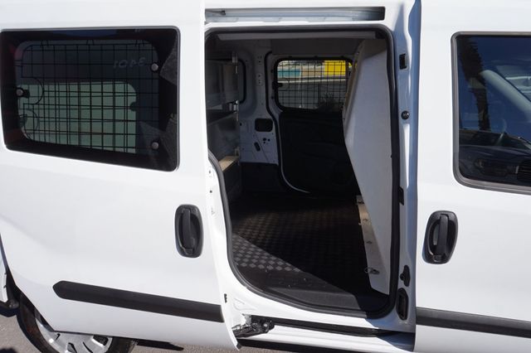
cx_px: 266
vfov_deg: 53.1
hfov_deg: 73.8
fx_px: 354
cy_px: 176
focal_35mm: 24
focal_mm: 16
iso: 100
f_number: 11
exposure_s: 1/160
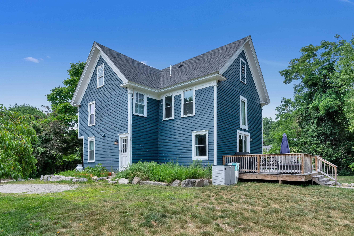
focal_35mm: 21
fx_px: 207
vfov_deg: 59.5
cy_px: 118
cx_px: 177
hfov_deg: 81.2
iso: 800
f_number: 8
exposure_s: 1/750
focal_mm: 21
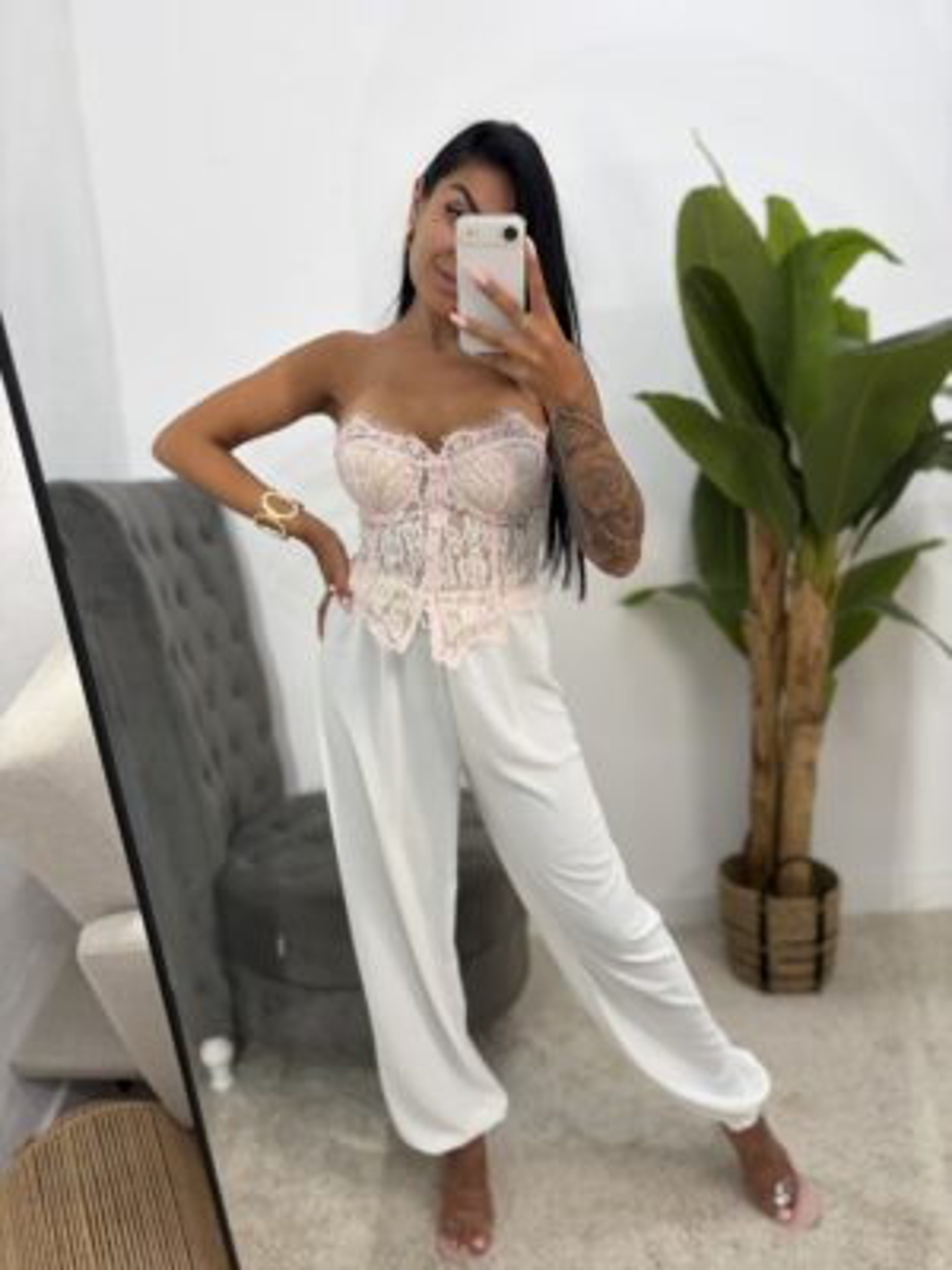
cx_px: 476
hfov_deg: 53.1
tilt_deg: -34.7
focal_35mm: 26
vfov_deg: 67.3
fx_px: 953
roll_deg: +6.6
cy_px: 635
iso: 80
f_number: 1.6
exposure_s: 1/100
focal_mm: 5.96
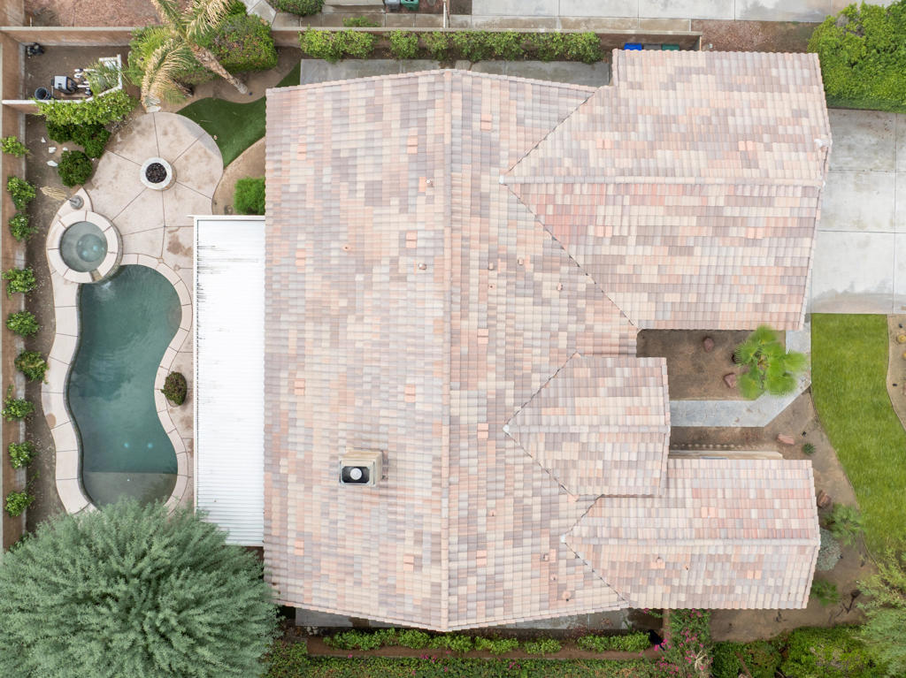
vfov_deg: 56.8
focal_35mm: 24
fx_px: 628
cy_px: 339
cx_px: 453
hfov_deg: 71.6
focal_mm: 12.29
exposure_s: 1/1000
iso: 110
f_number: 2.8
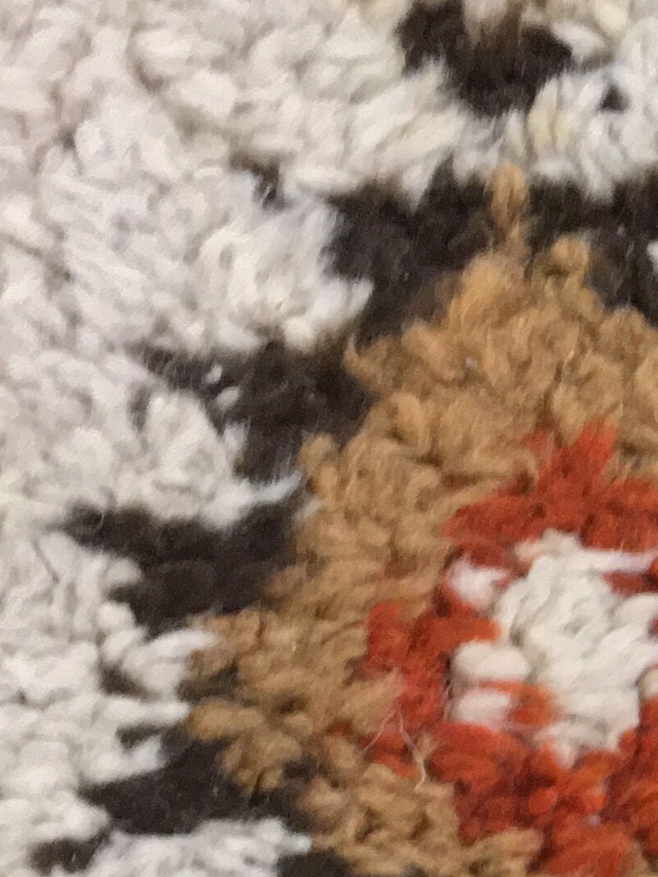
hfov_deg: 12.3
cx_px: 1218
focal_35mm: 109
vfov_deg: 17.2
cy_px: 1059
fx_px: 2762
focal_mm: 4.15
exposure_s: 1/33
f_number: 2.2
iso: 200
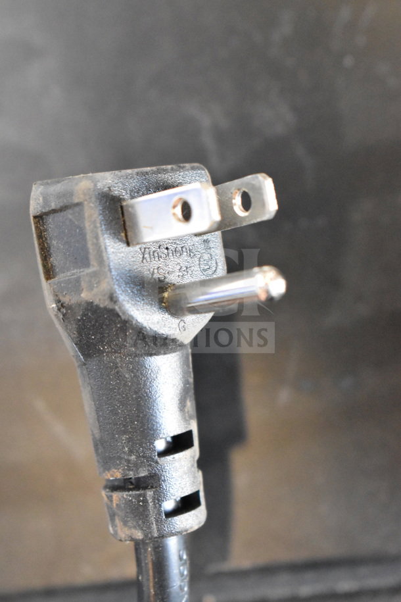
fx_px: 1378
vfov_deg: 24.6
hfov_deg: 16.6
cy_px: 301
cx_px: 200
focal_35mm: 82
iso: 8000
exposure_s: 1/100
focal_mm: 55
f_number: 5.6
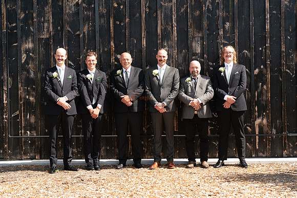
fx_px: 503
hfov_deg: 32.9
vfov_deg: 22.3
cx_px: 148
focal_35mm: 61
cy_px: 99
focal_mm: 61
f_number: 4.5
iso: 400
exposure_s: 1/1000
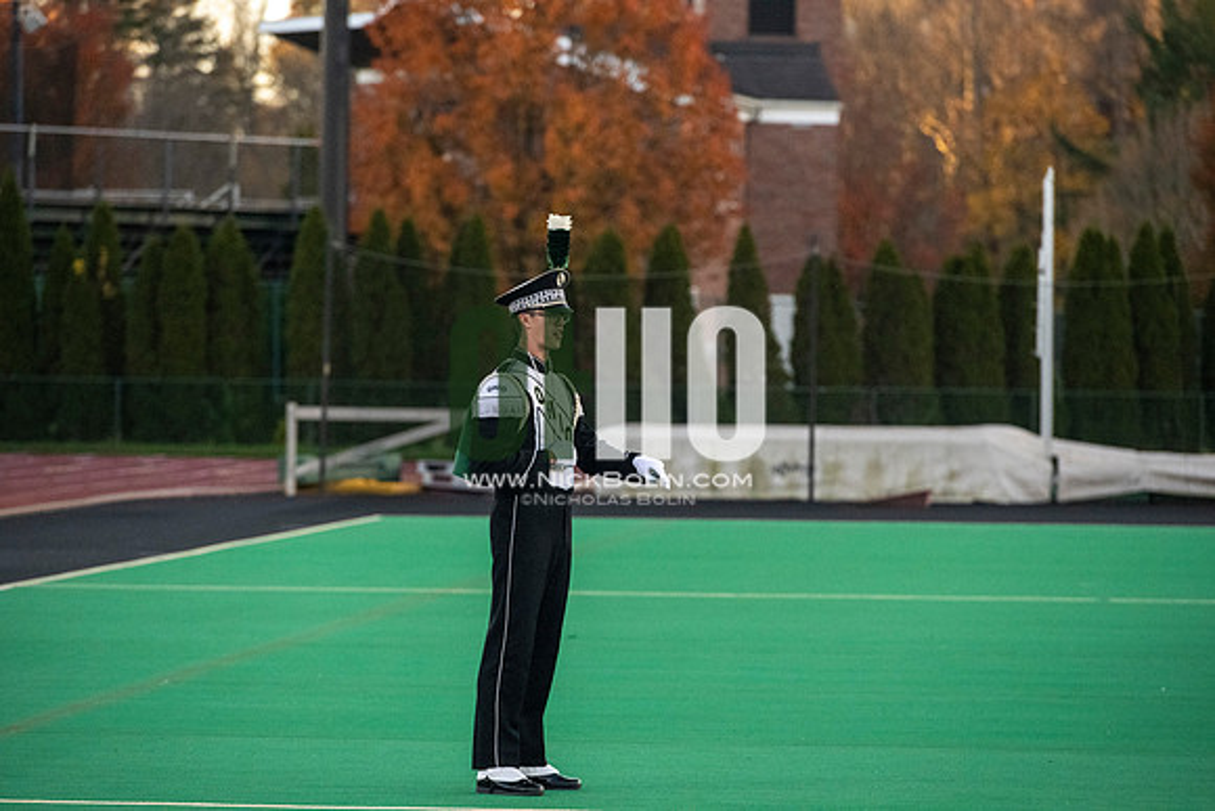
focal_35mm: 200
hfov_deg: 10.3
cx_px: 608
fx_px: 6751
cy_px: 406
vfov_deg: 6.9
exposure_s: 1/5000
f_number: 4.5
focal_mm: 200
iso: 5000
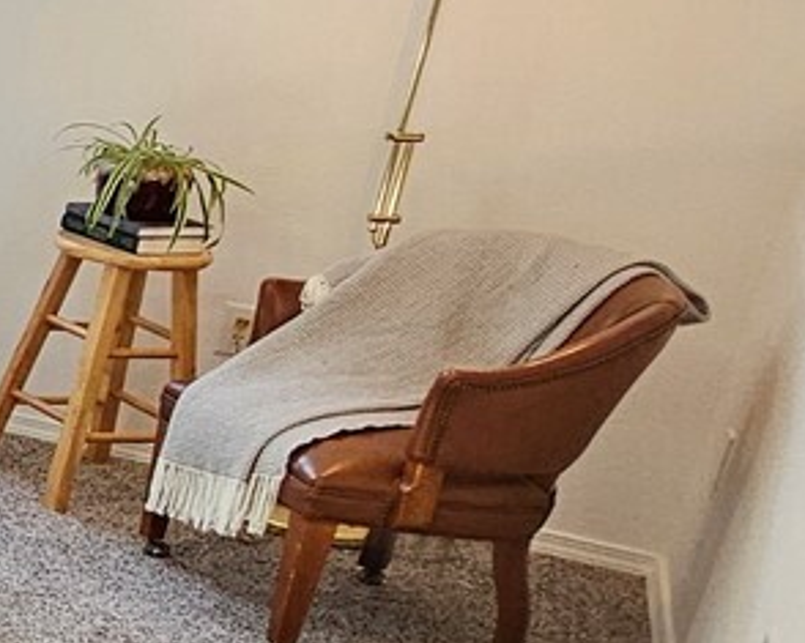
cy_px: 320
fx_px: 1643
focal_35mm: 69
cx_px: -1145
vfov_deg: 22.2
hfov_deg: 15.0
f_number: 2.2
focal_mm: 2.2
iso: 160
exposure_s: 1/60
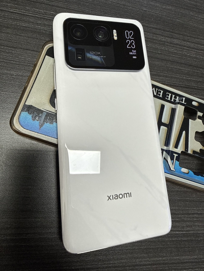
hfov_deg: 54.9
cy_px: 136
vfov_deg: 69.4
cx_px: 102
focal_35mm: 25
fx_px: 196
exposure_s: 1/120
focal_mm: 2.22
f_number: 2.2
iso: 160
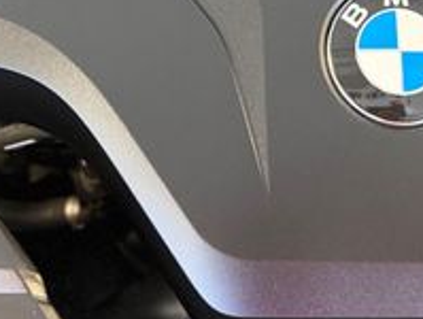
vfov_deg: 17.8
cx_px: 242
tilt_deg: -55.5
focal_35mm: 77
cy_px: -115
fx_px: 943
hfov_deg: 25.3
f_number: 1.78
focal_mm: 6.76
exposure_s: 1/59
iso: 800
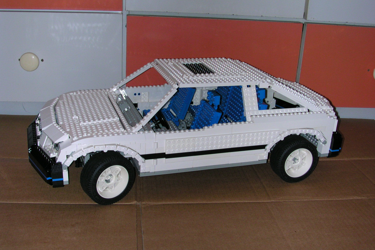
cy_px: 131
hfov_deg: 43.6
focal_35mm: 45
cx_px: 187
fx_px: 469
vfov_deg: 29.8
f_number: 2.9
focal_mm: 6.6
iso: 100
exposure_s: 1/60
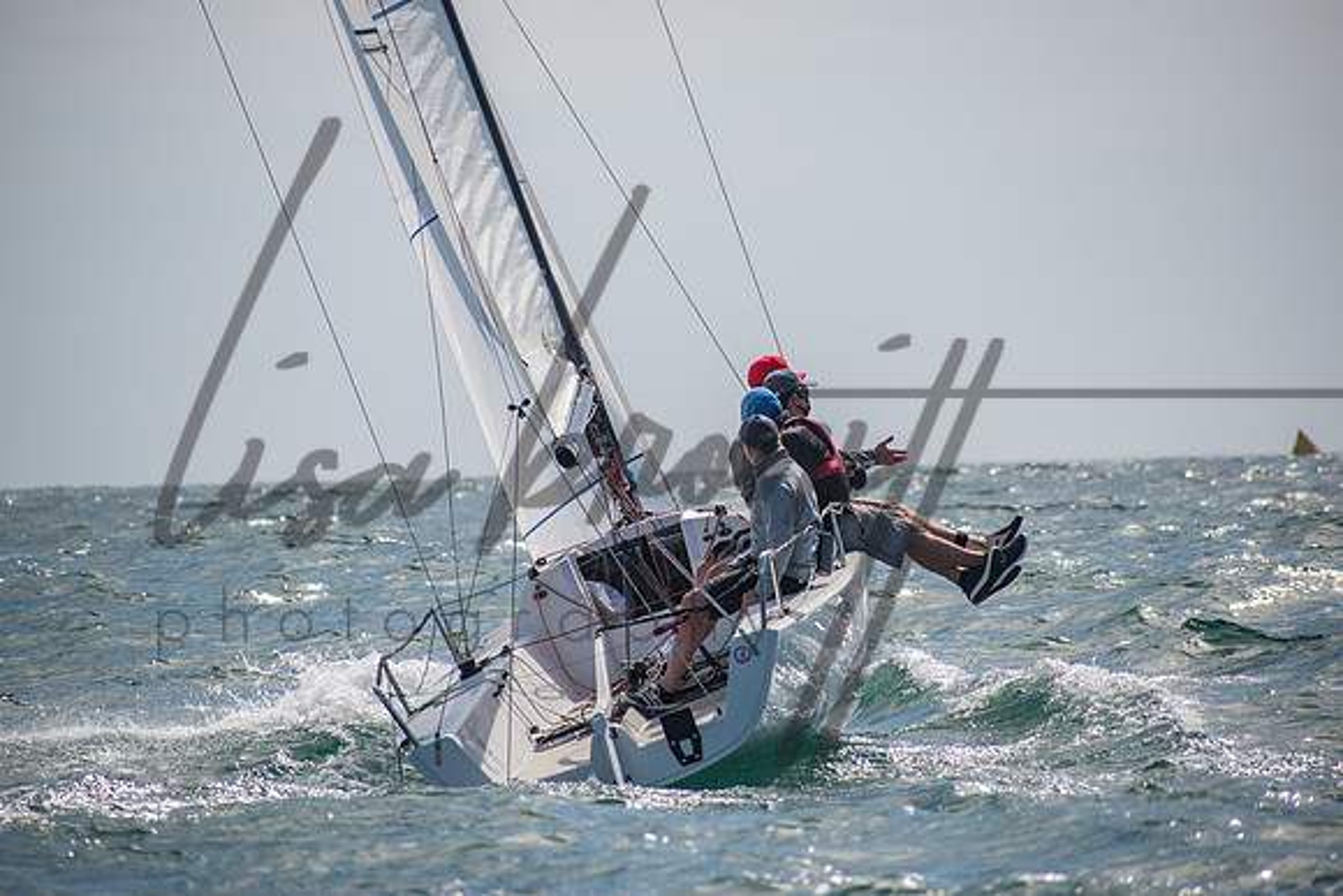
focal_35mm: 278
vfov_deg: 5.0
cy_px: 448
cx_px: 672
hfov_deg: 7.4
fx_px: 10354
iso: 200
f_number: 6.3
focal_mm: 185
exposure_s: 1/1250
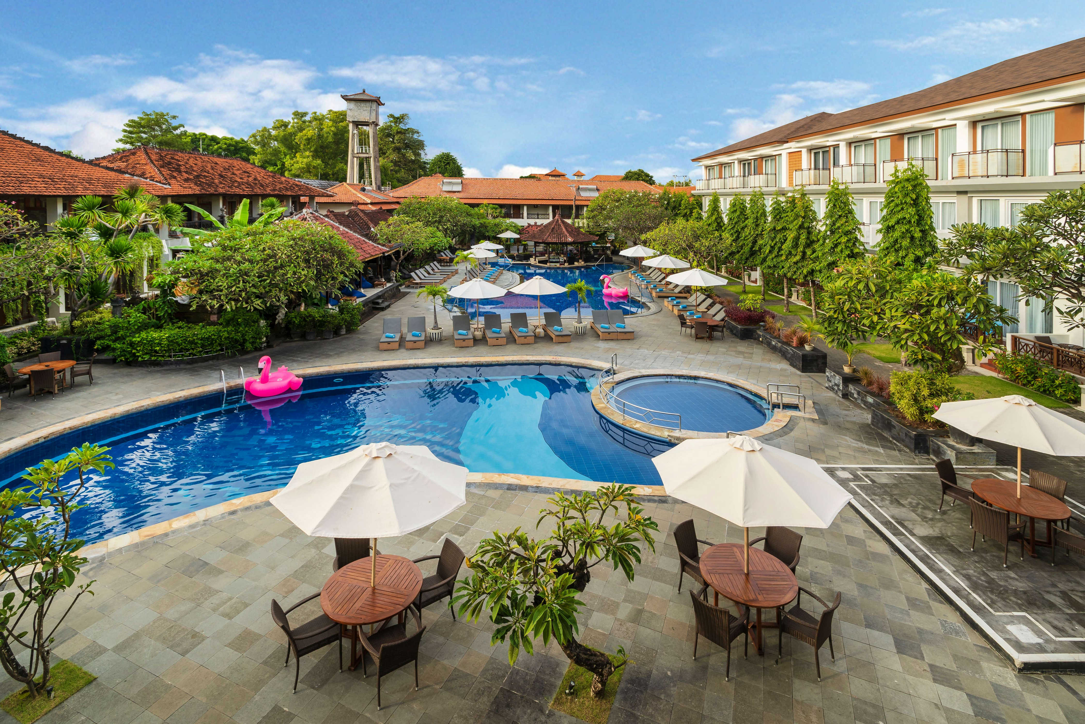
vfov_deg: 73.7
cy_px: 362
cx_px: 542
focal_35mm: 16
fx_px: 482
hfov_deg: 96.7
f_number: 8
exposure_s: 1/80
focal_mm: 16
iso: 100
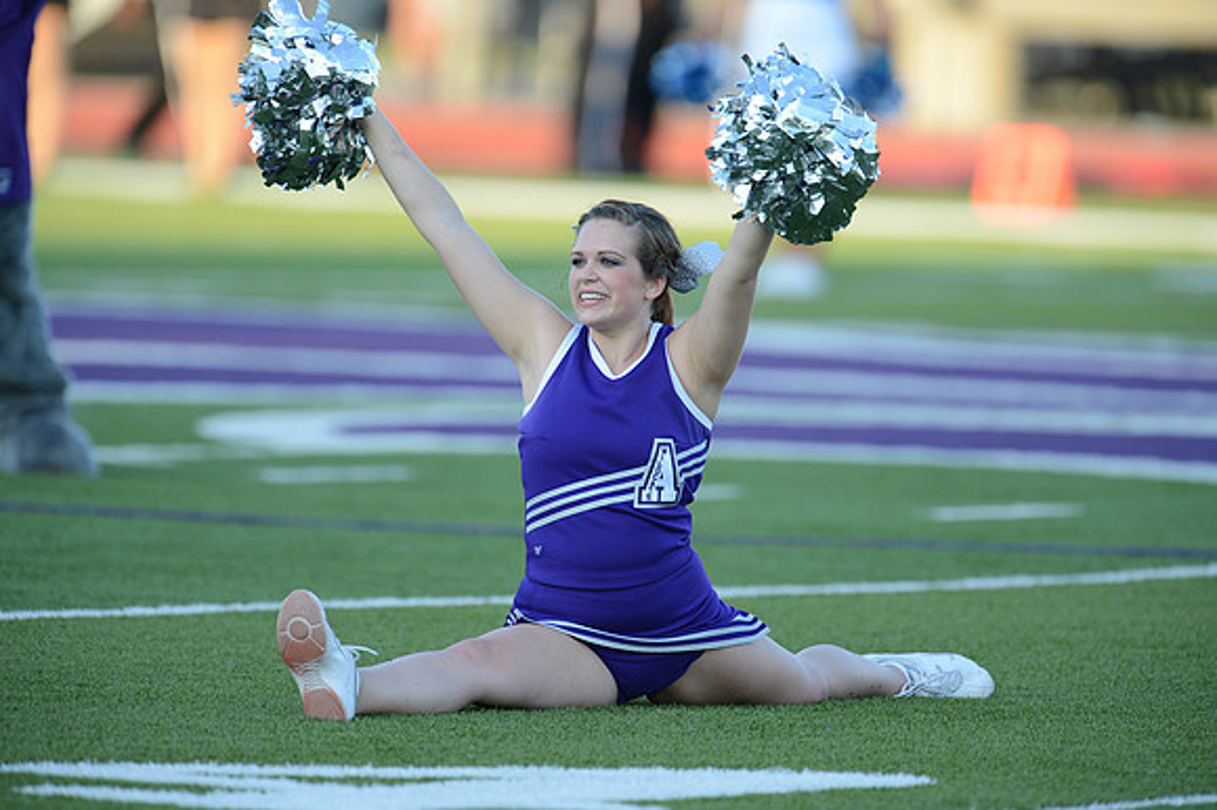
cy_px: 405
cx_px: 608
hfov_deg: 3.8
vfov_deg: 2.5
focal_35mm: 550
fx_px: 18582
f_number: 4
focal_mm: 550
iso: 800
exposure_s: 1/1000
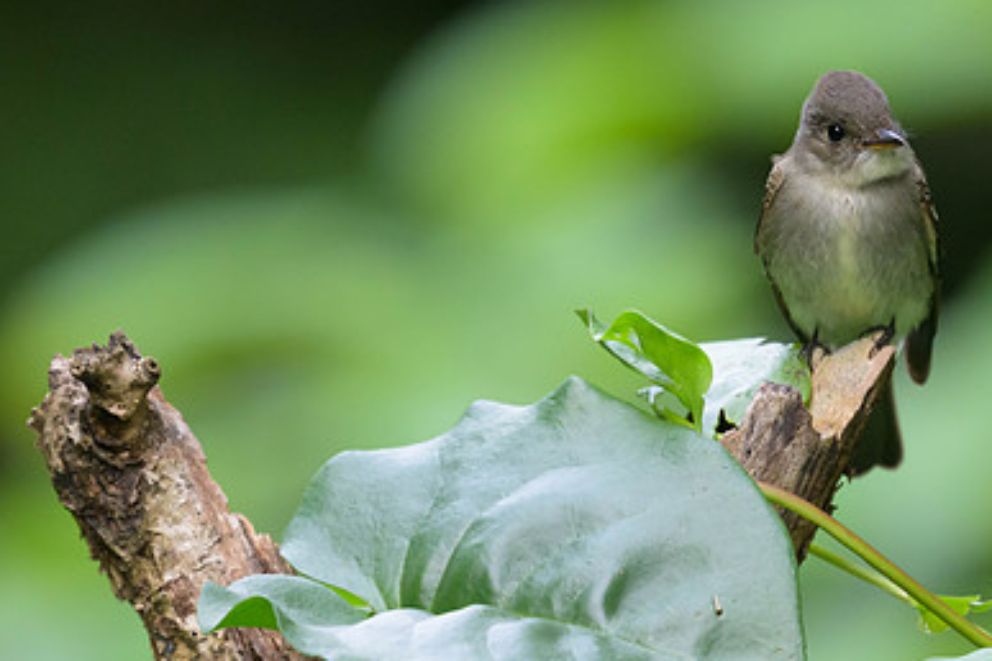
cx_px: 508
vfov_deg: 1.1
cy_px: 254
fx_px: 34690
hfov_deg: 1.6
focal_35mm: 1259
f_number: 4
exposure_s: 1/1000
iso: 2800
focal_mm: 560
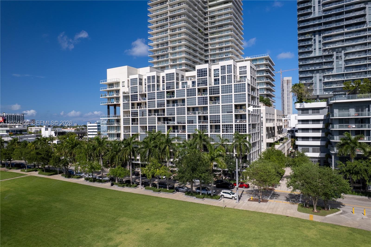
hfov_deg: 78.6
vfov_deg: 57.2
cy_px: 124
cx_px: 186
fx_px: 227
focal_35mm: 22
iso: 100
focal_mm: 8.38
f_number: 2.8
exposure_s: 1/500
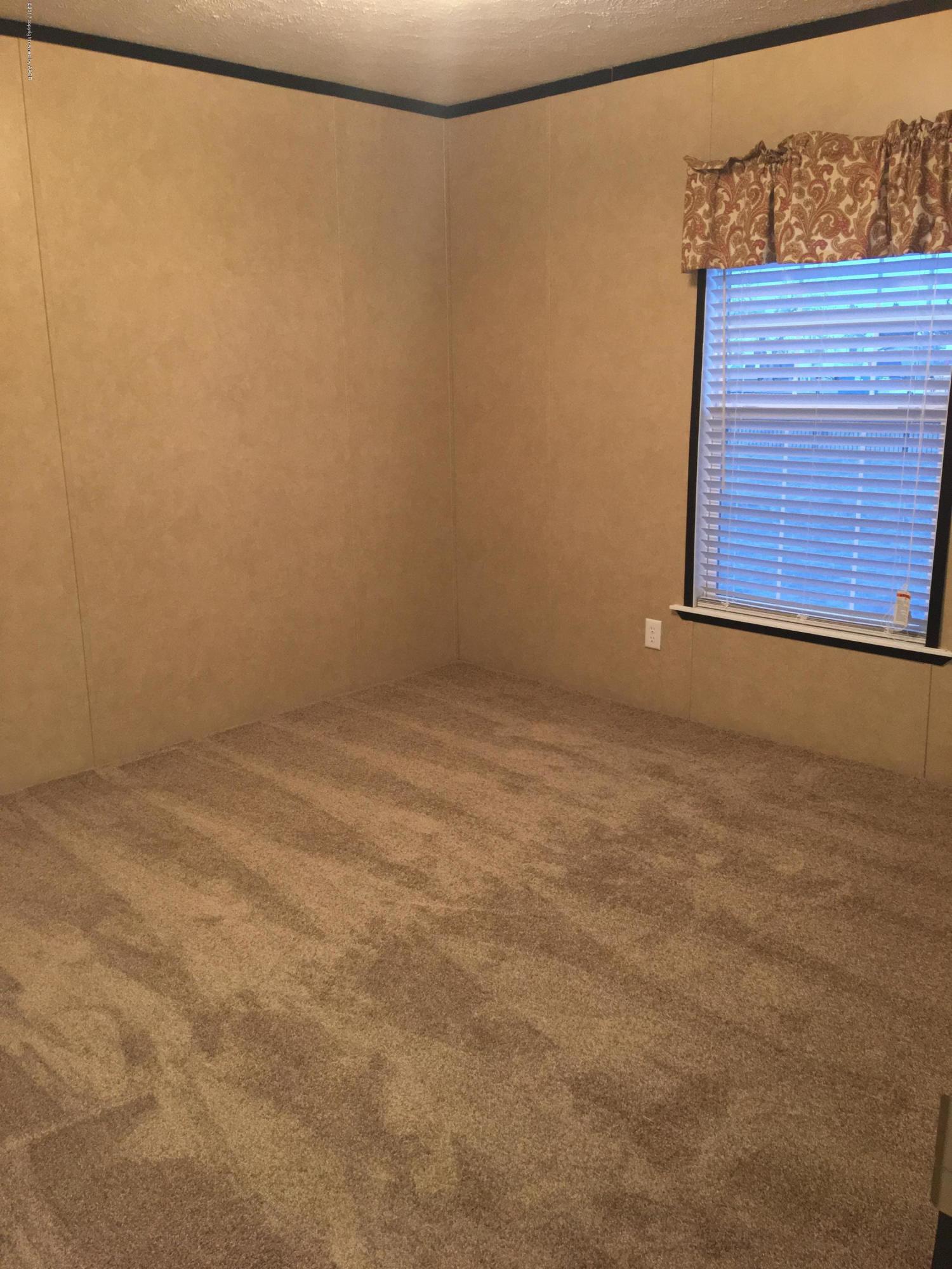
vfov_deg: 61.7
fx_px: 1063
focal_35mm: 29
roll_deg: +1.1
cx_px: 476
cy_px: 634
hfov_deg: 48.2
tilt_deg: -13.0
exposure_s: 1/16
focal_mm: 4.15
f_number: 2.2
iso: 125
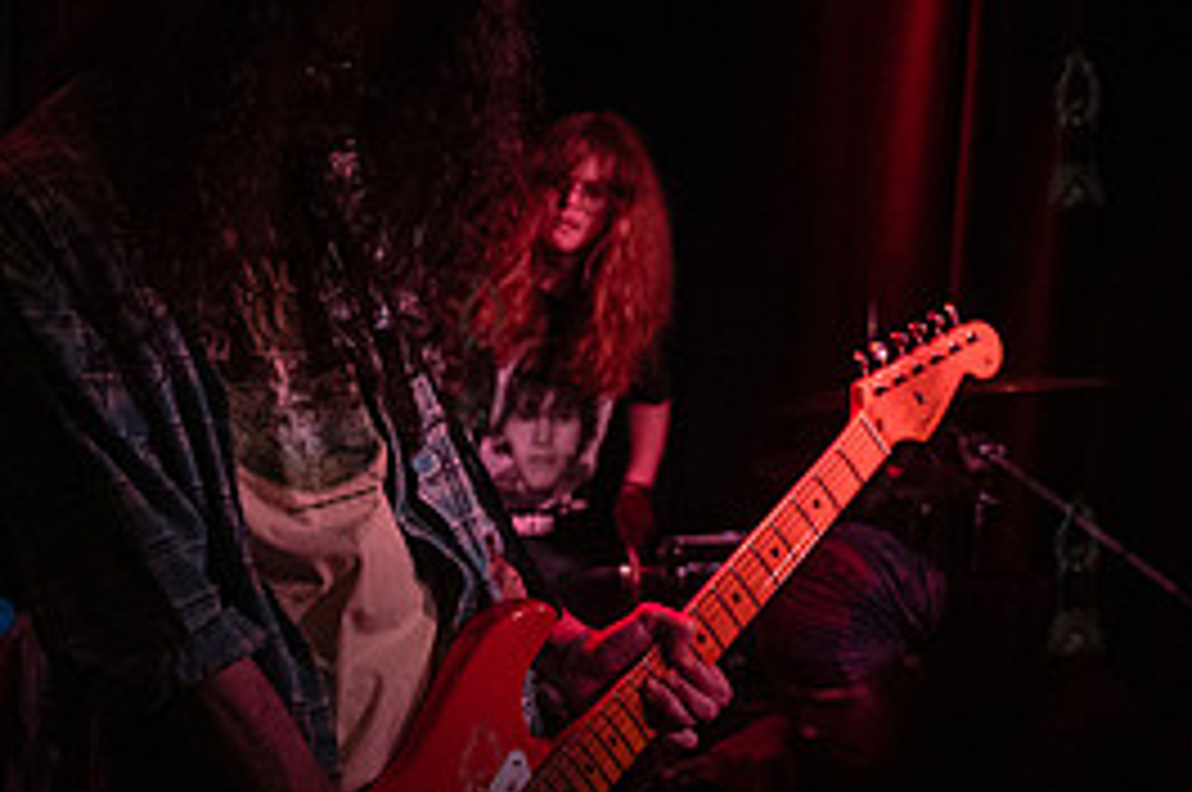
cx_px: 298
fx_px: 1984
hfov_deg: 32.8
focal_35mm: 60
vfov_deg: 22.5
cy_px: 264
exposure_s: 1/500
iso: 10000
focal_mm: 24
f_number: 2.8
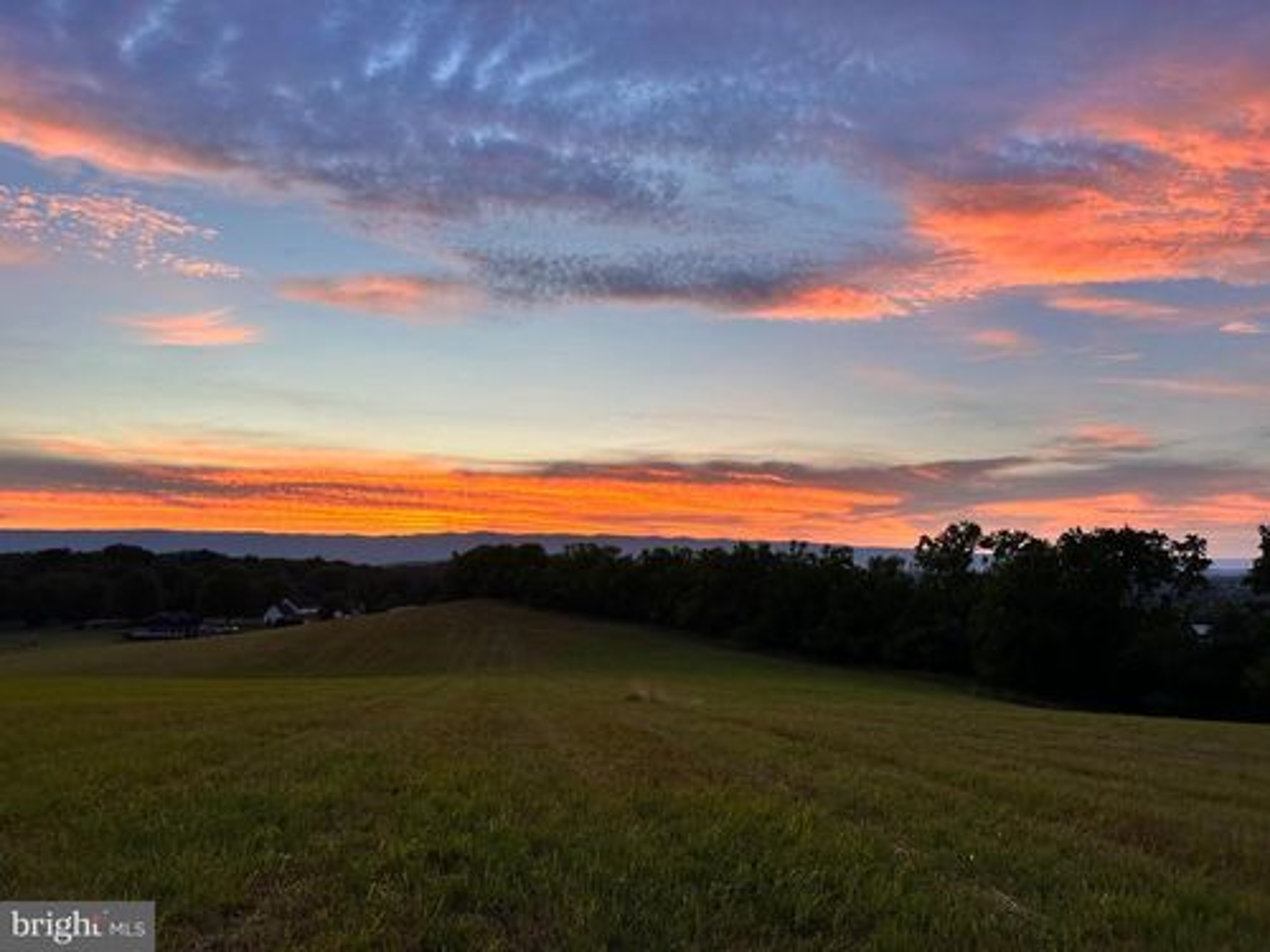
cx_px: 635
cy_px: 476
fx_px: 881
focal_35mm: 24
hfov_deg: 71.6
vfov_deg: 56.8
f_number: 1.78
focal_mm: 6.86
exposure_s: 1/121
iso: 64
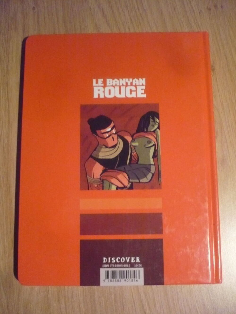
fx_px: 318
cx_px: 118
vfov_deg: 52.6
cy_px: 157
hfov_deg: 40.7
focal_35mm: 35
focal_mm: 5.8
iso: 800
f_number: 2.8
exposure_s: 1/20
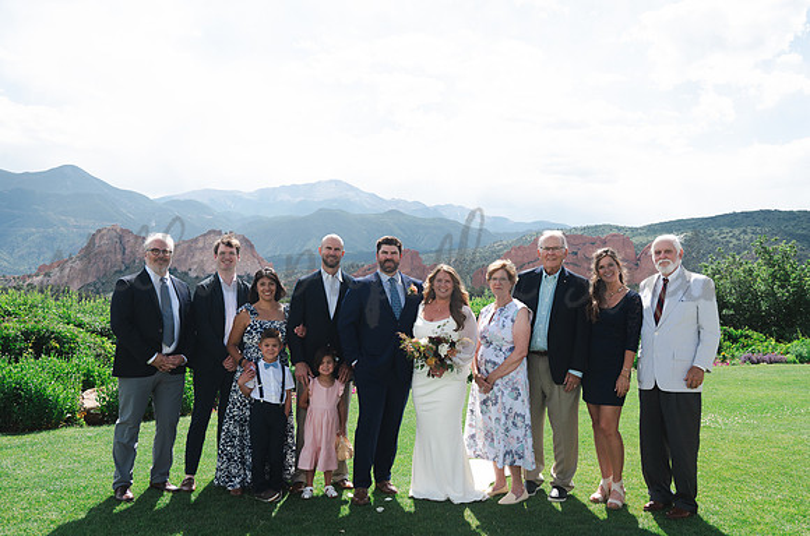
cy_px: 276
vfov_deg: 41.2
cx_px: 417
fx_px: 713
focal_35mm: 32
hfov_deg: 59.2
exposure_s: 1/320
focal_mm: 30.5
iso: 125
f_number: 7.1
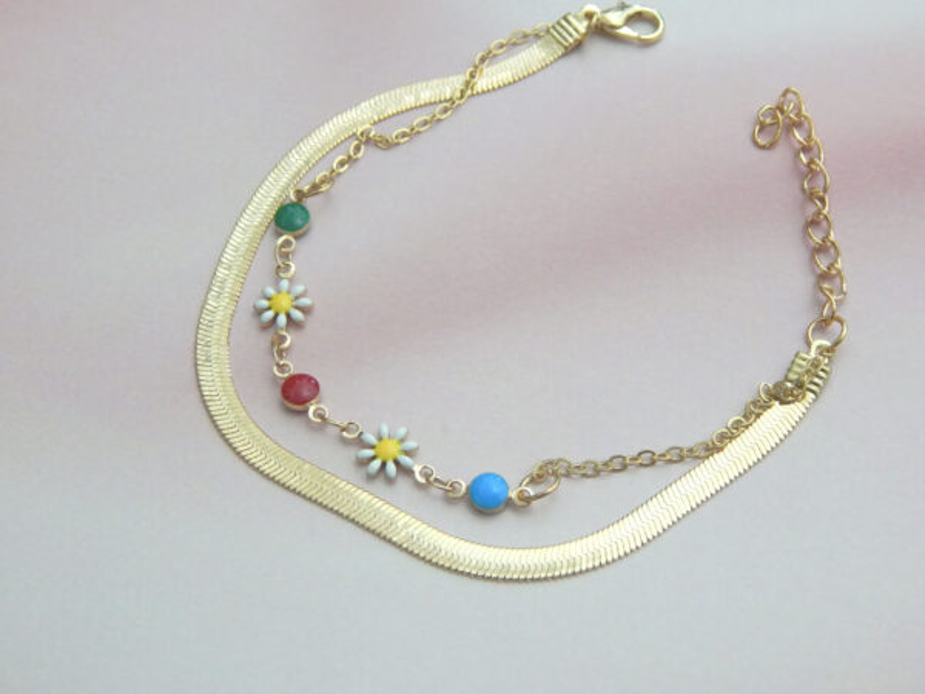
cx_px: 462
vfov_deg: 24.0
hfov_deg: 31.7
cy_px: 347
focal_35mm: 61
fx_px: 1630
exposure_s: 1/30
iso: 360
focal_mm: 10.9
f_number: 4
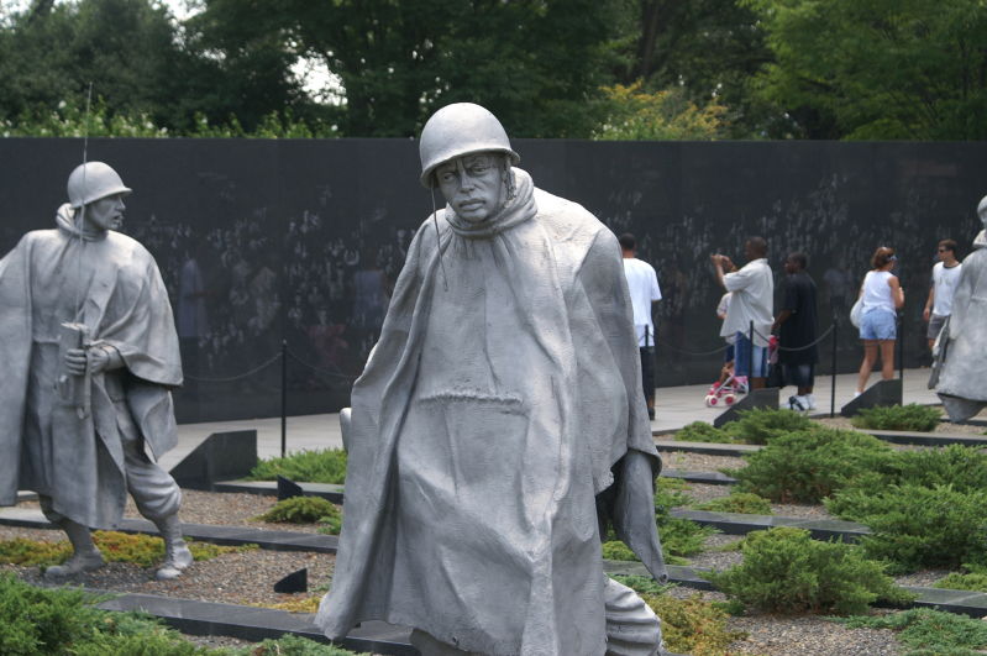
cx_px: 494
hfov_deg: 22.6
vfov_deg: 15.2
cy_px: 328
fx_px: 2465
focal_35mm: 90
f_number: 6.7
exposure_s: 1/125
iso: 100
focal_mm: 60
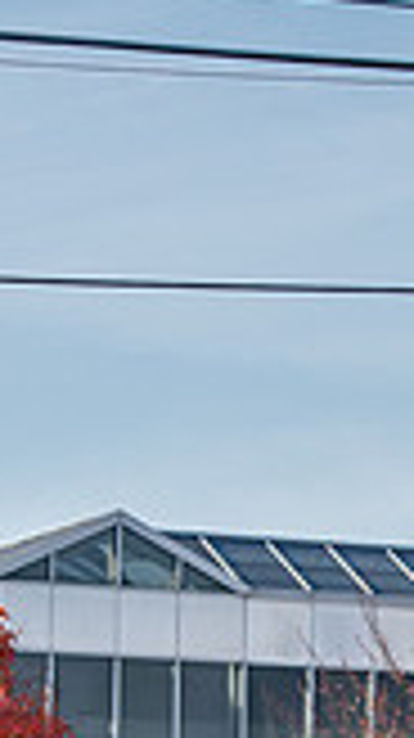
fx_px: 6649
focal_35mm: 340
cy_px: 785
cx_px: 504
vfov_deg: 6.3
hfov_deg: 3.6
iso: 160
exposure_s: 1/400
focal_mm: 92
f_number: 6.3
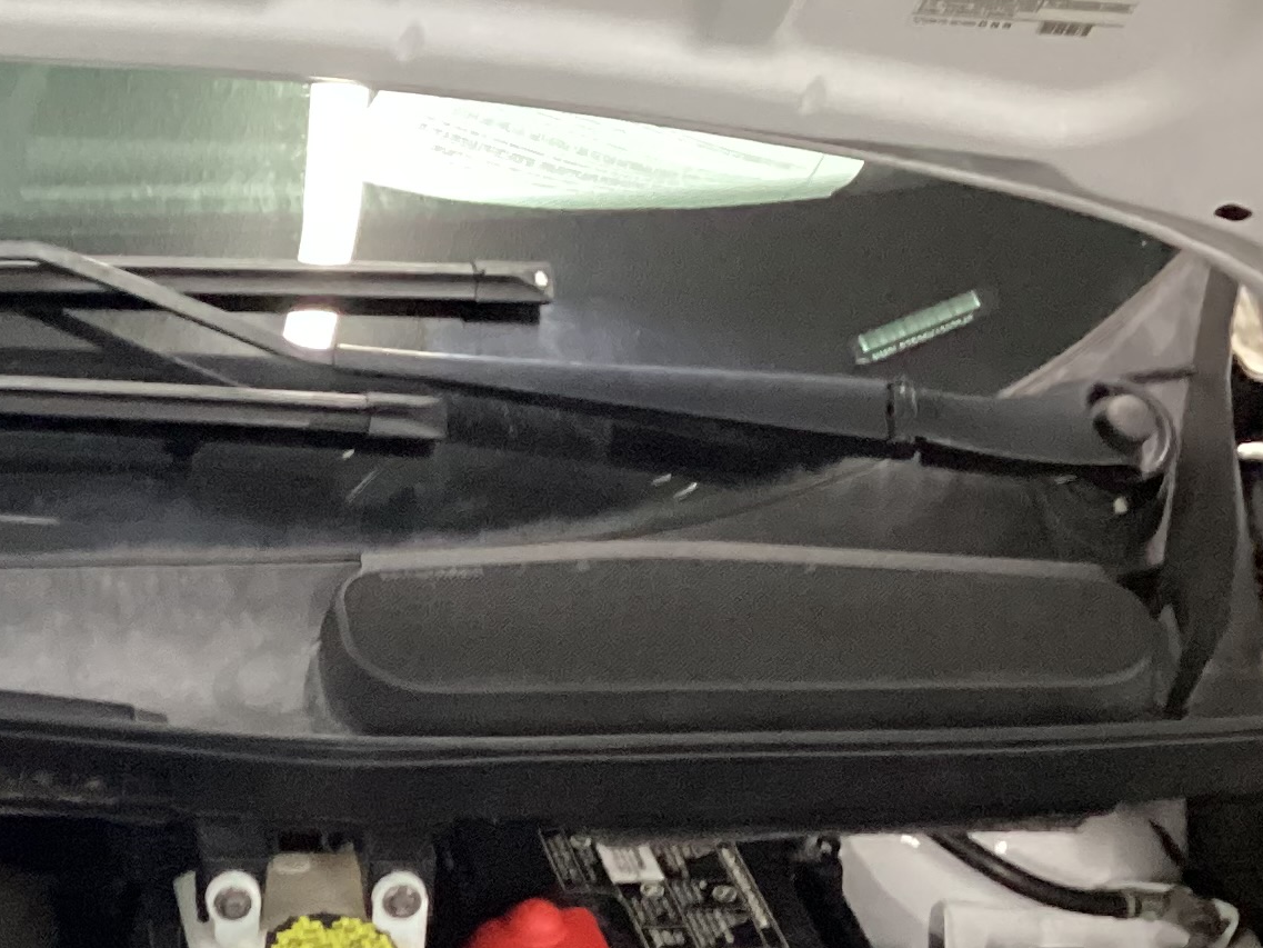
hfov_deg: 20.7
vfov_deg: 16.4
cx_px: -224
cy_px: 871
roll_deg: +0.0
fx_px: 3248
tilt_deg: -35.8
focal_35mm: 89
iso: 400
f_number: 2.4
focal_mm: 3.3
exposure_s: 1/33
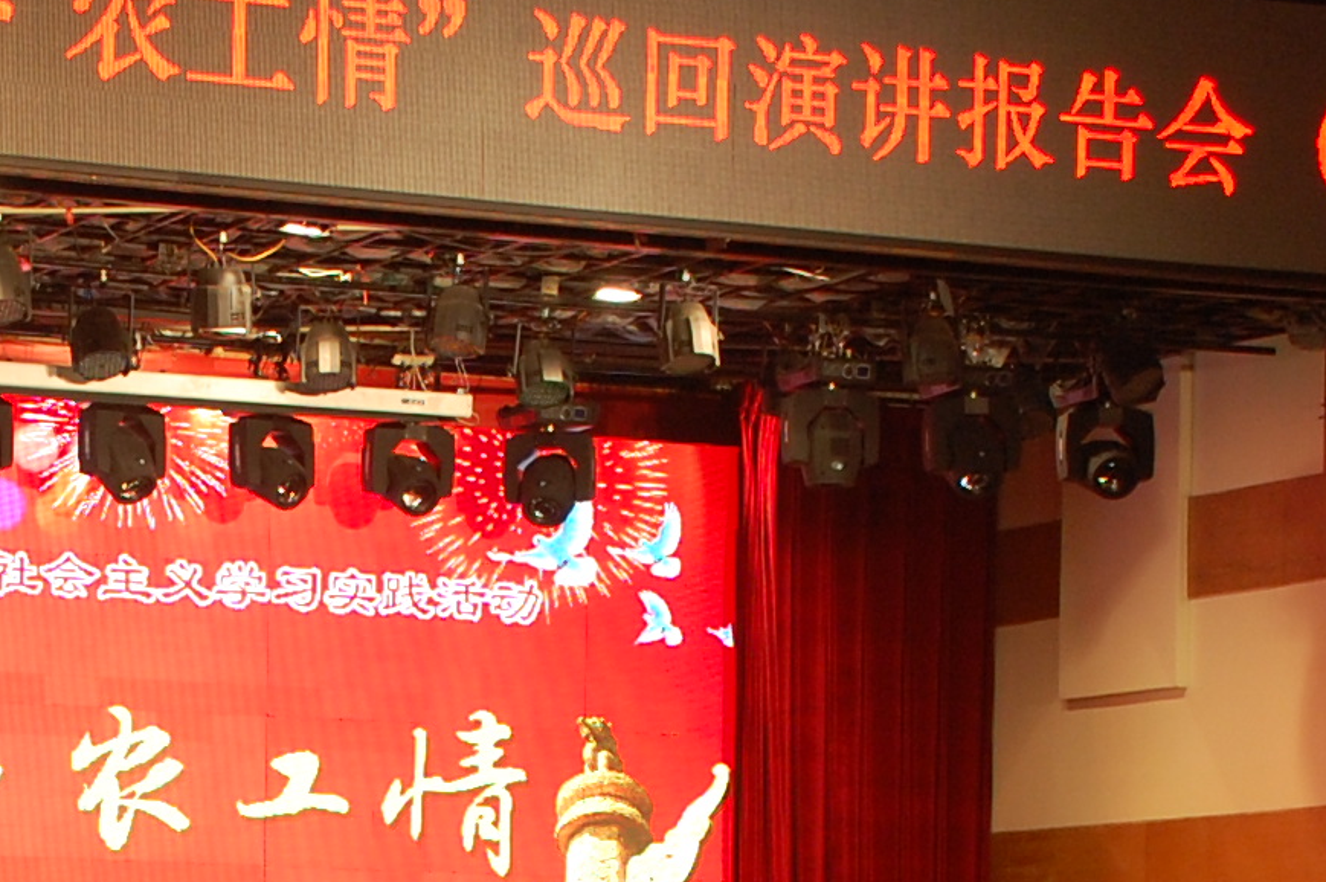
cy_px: 1173
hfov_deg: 15.0
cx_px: 95
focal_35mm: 135
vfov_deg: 9.9
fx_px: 4969
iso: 450
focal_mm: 26
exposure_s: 1/30
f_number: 4
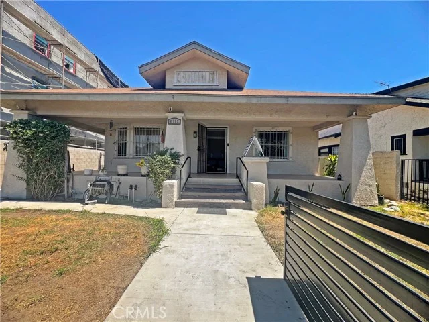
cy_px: 161
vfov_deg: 89.9
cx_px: 214
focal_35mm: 13
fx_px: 161
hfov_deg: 106.2
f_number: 1.8
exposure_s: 1/677
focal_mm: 1.57
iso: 32
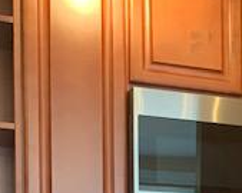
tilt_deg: -0.8
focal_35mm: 96
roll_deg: +0.8
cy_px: 305
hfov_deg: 18.0
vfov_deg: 14.7
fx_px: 687
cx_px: 357
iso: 250
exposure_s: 1/60
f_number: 1.8
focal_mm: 4.25
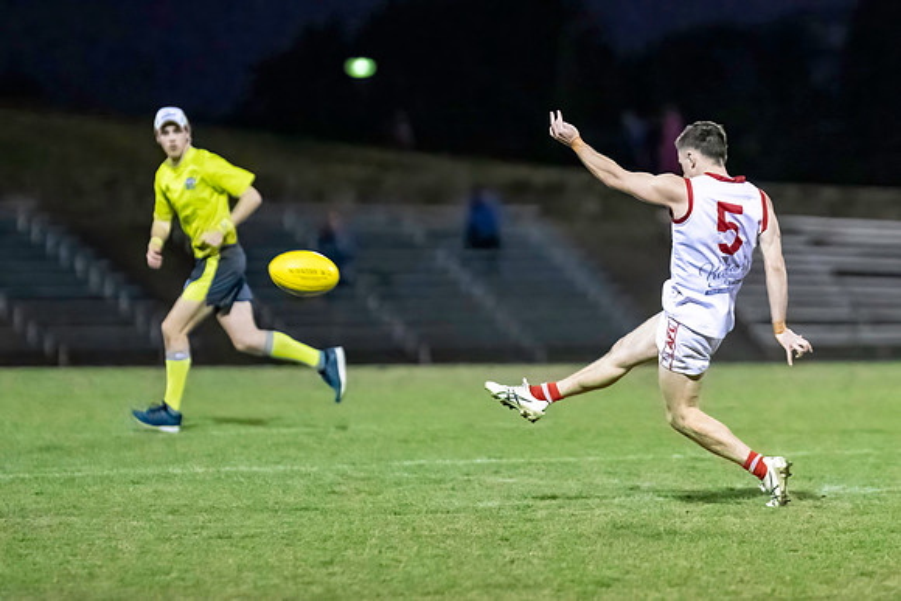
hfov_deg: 4.8
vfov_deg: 3.2
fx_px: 10731
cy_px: 243
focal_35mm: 429
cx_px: 721
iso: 10000
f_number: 2.8
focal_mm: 220
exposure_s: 1/1250
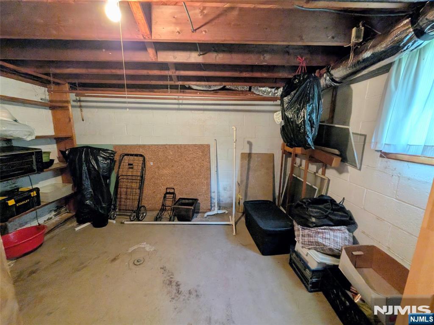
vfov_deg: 89.9
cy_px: 162
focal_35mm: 13
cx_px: 217
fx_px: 163
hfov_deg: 106.2
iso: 165
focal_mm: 1.54
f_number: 2.2
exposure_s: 1/24
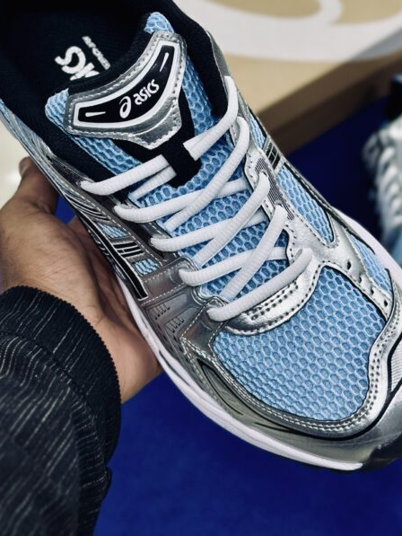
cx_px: 207
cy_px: 182
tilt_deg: -53.5
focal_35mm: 75
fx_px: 1161
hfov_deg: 19.6
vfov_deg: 25.9
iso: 64
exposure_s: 1/100
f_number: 1.78
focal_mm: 6.86
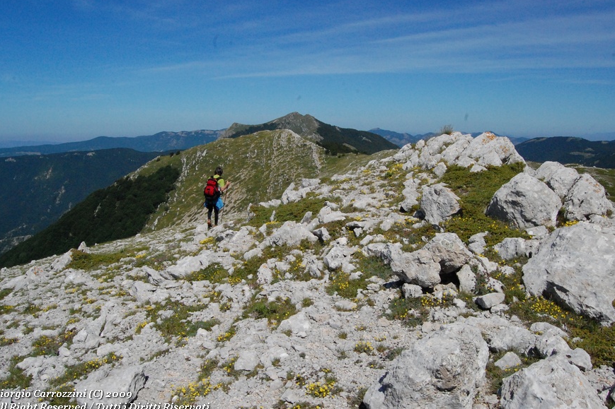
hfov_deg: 65.5
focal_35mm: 28
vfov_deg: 46.4
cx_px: 306
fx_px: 478
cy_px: 204
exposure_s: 1/1250
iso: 1600
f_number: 18
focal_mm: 18
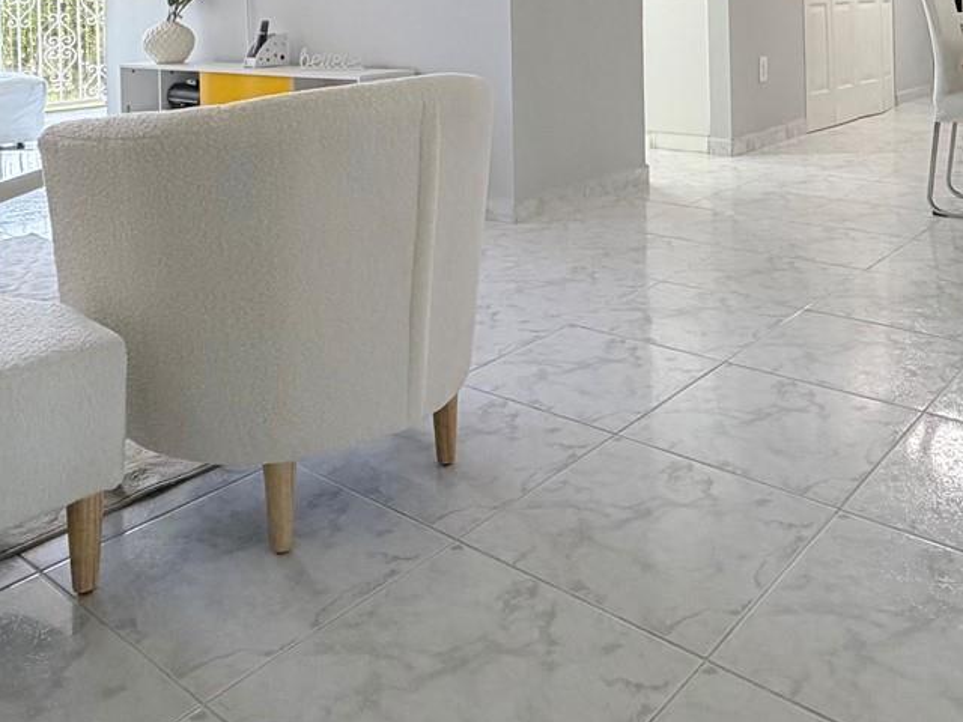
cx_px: 542
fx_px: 974
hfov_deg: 52.5
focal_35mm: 35
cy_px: -8
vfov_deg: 36.4
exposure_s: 1/120
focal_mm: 2.22
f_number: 2.2
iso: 250
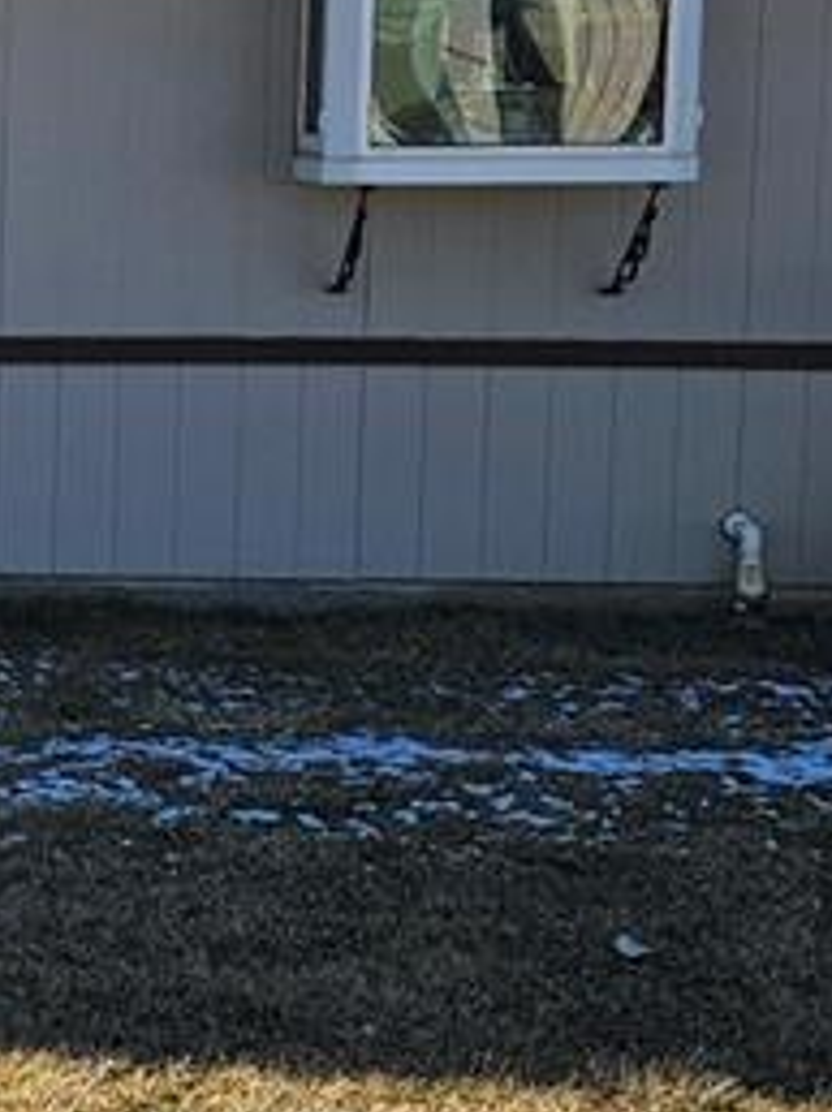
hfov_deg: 12.5
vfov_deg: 18.4
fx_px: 3435
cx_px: -729
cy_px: 392
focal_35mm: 107
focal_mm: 5.4
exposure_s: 1/1387
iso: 25
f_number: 1.8
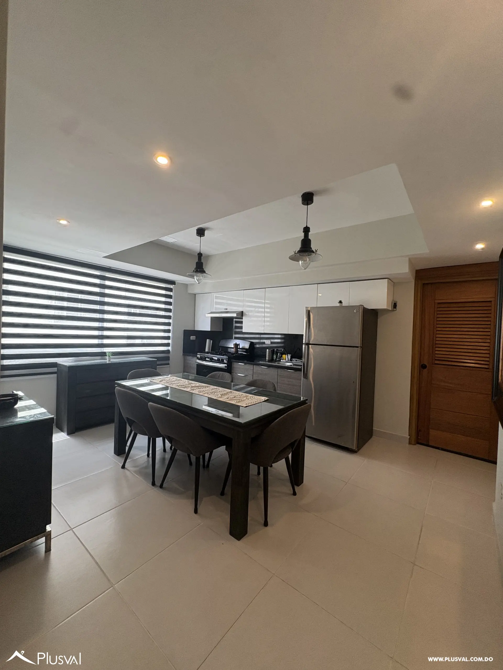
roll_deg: -2.1
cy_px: 335
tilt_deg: +0.6
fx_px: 271
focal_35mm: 14
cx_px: 252
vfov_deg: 102.1
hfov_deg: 85.7
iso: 200
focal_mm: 2.22
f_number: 2.2
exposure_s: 1/120
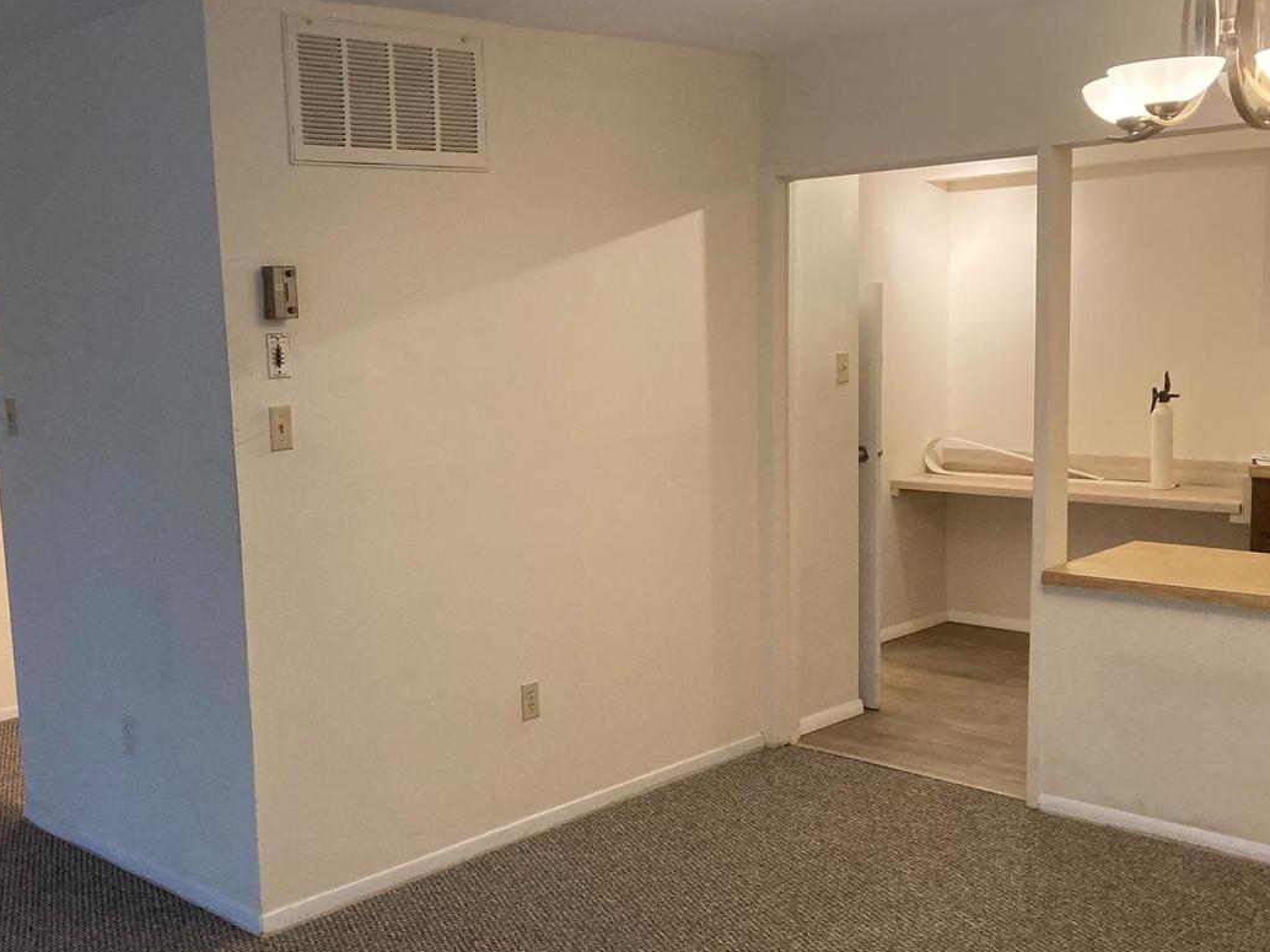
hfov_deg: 47.5
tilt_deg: -7.9
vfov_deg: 36.7
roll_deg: +1.0
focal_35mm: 39
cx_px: 495
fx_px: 1431
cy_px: 543
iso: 250
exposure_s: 1/60
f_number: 1.8
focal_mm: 3.99
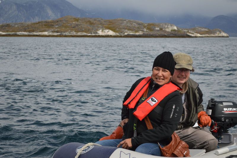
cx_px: 118
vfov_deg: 16.5
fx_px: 543
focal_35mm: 82
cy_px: 79
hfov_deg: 24.6
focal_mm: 55
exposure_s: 1/1250
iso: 200
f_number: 5.6
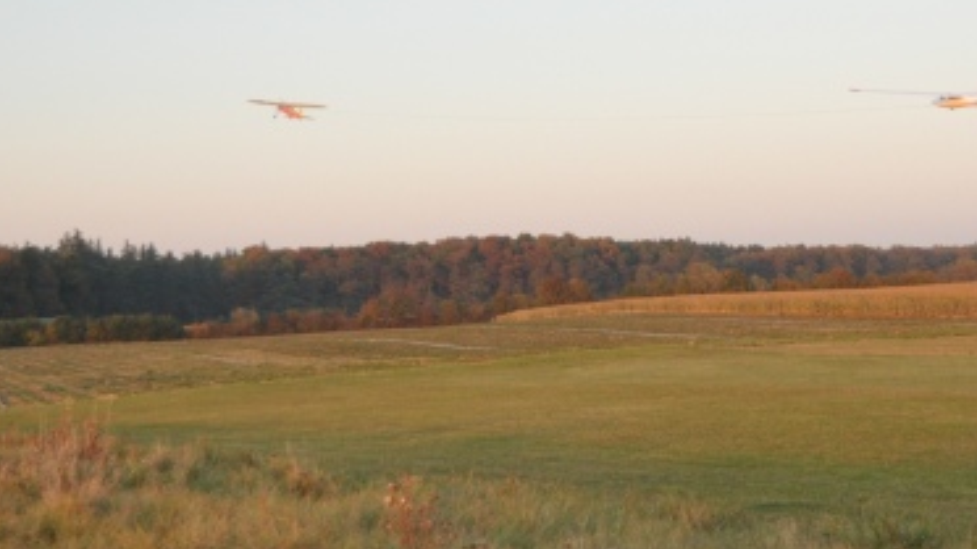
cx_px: 683
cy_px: 243
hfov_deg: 26.0
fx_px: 2098
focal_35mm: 81
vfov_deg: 14.9
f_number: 4
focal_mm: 24
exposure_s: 1/800
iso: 800
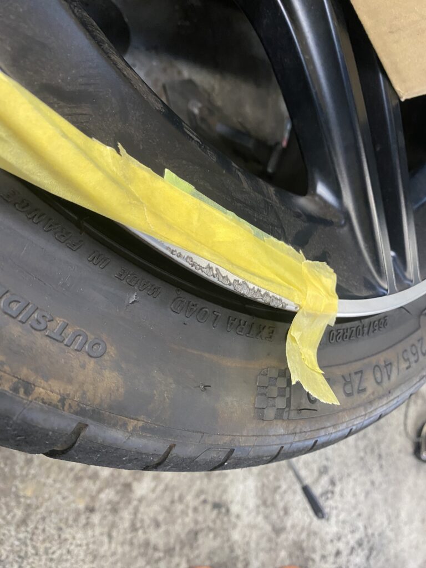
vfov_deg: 67.3
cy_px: 284
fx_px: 427
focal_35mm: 26
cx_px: 213
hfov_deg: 53.1
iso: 250
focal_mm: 4.25
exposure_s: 1/50
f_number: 1.8
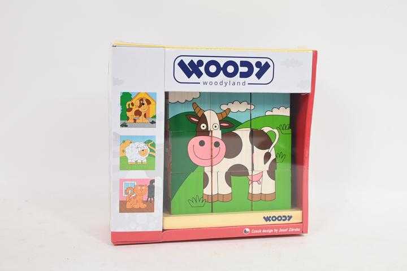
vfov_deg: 27.3
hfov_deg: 40.0
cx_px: 204
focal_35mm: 50
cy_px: 136
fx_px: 560
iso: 500
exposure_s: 1/125
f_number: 5
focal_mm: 33
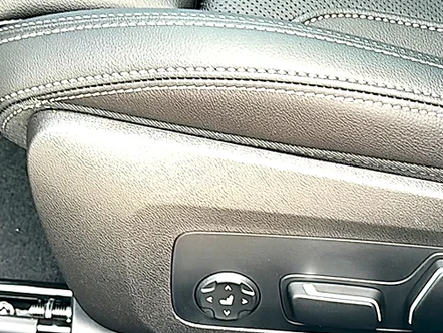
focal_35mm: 76
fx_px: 973
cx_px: 308
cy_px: 182
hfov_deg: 25.5
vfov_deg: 19.4
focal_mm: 6.86
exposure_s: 1/146
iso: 125
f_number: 1.78
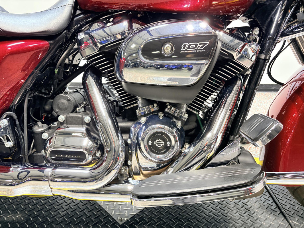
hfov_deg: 67.3
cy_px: 114
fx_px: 228
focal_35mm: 26
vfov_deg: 53.1
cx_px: 152
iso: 200
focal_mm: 5.96
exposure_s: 1/120
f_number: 1.6
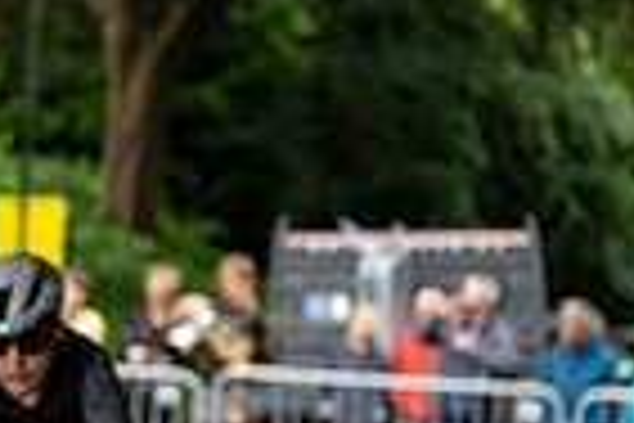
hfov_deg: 7.0
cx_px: -481
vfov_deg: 4.8
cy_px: 326
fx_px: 5054
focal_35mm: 287
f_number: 2.8
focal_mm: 70
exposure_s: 1/800
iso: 400
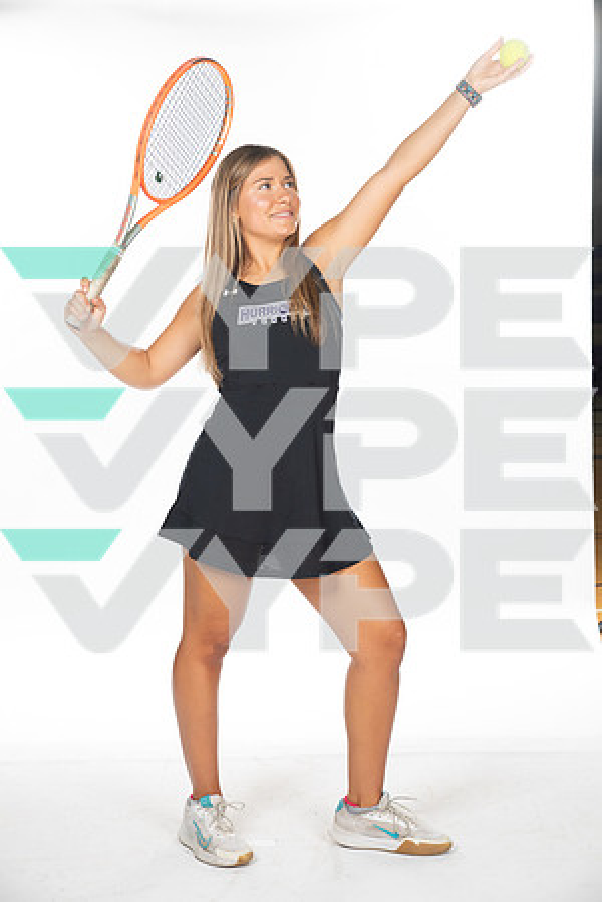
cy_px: 451
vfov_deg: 33.4
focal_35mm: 60
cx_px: 301
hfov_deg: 22.6
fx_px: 1505
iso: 800
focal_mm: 60
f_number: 7.1
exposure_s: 1/320
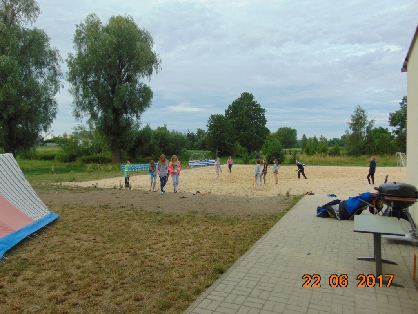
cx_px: 209
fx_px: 302
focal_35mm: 25
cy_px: 157
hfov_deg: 69.4
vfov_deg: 54.9
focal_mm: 4.5
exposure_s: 1/250
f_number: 3
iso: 80
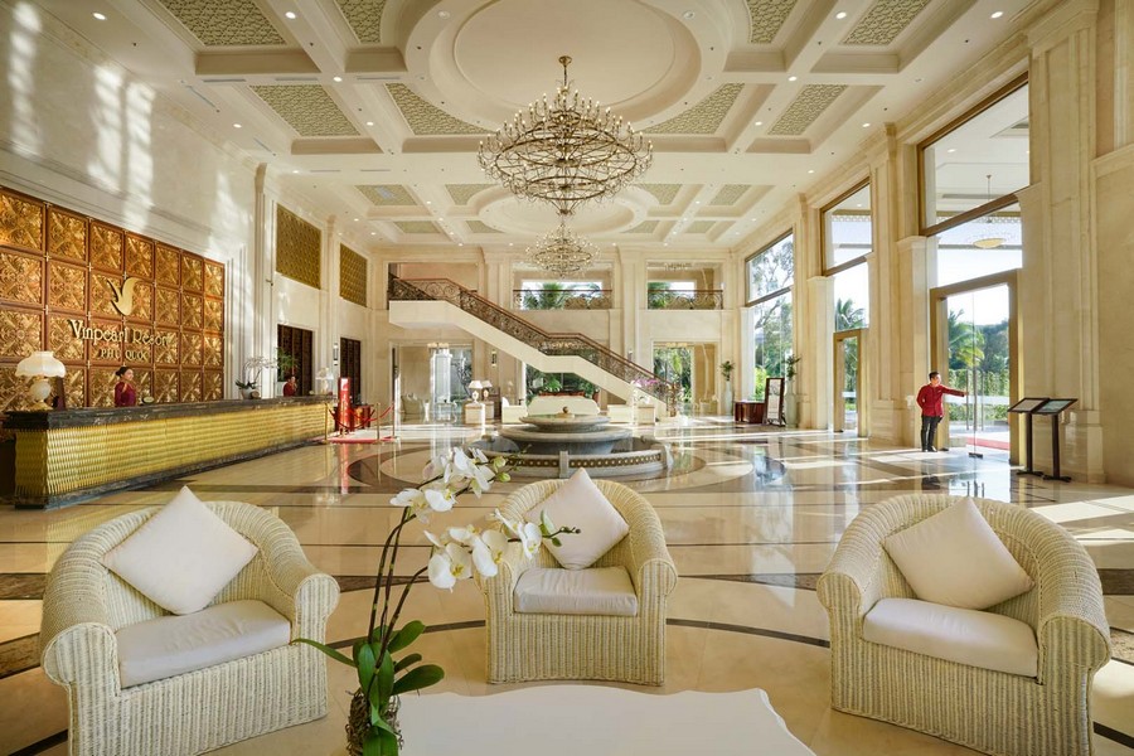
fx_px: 567
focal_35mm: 18
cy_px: 378
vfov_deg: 67.4
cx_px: 567
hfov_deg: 90.0
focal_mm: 18
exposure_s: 1/30
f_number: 11
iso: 160
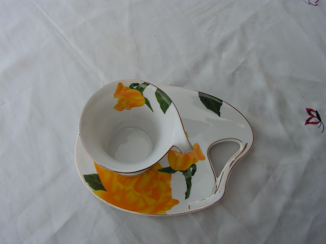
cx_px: 163
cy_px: 122
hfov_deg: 51.4
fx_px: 339
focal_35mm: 36
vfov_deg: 39.7
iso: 64
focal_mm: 6
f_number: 3.2
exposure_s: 1/400
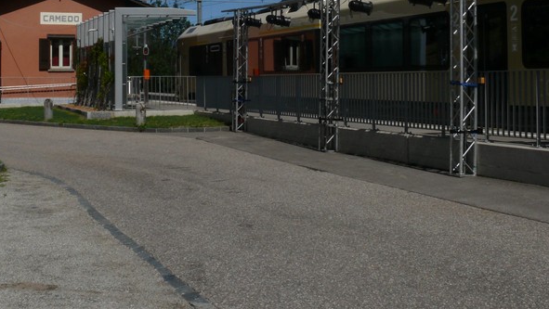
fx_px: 801
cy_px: 42
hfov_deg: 37.8
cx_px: 254
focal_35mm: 55
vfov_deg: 21.5
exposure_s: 1/800
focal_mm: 7.4
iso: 100
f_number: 9
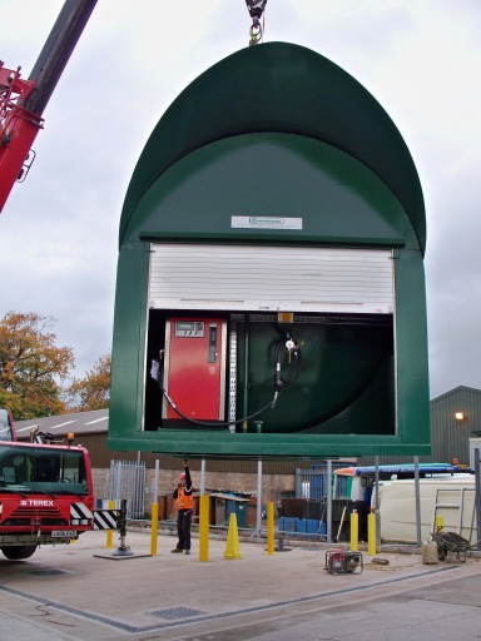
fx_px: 648
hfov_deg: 40.7
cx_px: 240
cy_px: 320
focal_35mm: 35
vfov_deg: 52.6
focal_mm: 7.54
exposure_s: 1/250
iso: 100
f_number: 2.8
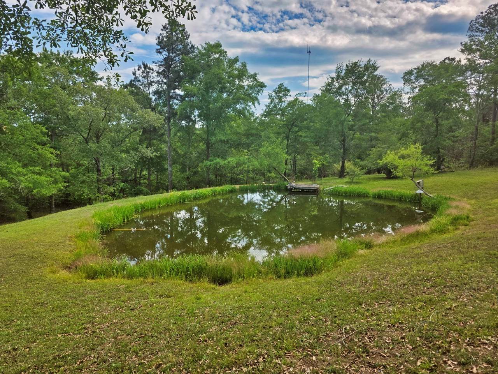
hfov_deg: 73.9
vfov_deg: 58.9
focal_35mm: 23
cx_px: 249
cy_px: 187
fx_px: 331
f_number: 1.7
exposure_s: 1/4539
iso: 80
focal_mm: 6.3
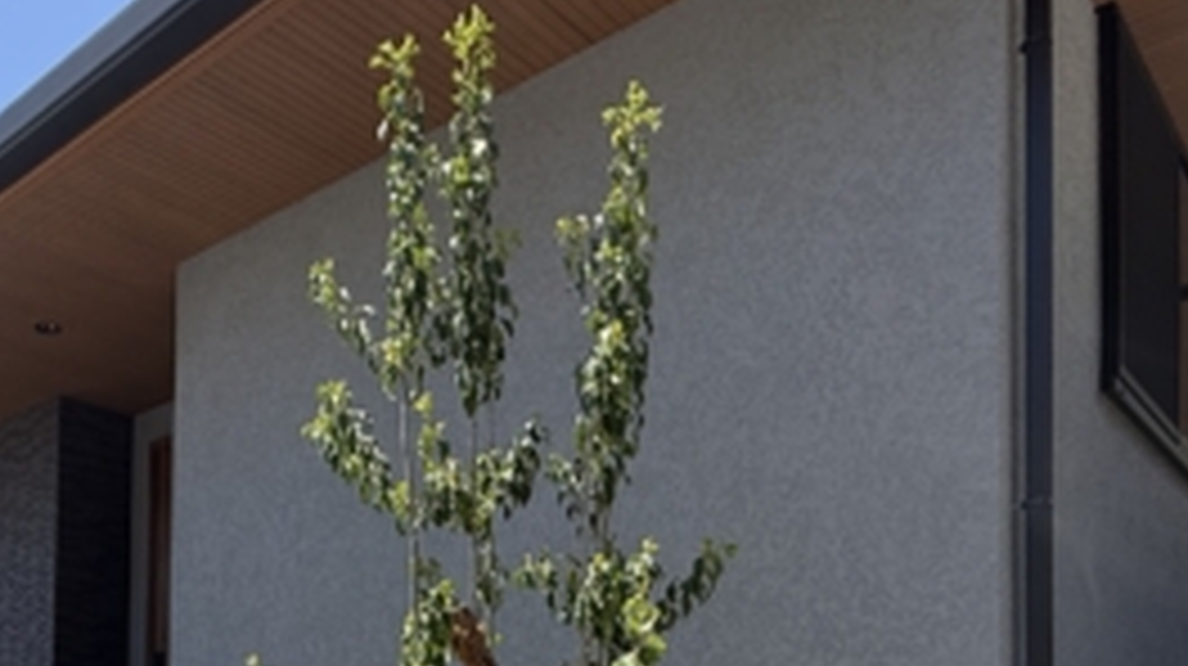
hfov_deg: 52.5
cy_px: 760
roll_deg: -1.2
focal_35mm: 37
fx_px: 1165
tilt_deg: +1.6
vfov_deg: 28.5
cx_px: 351
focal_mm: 2.22
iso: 64
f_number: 2.2
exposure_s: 1/1001
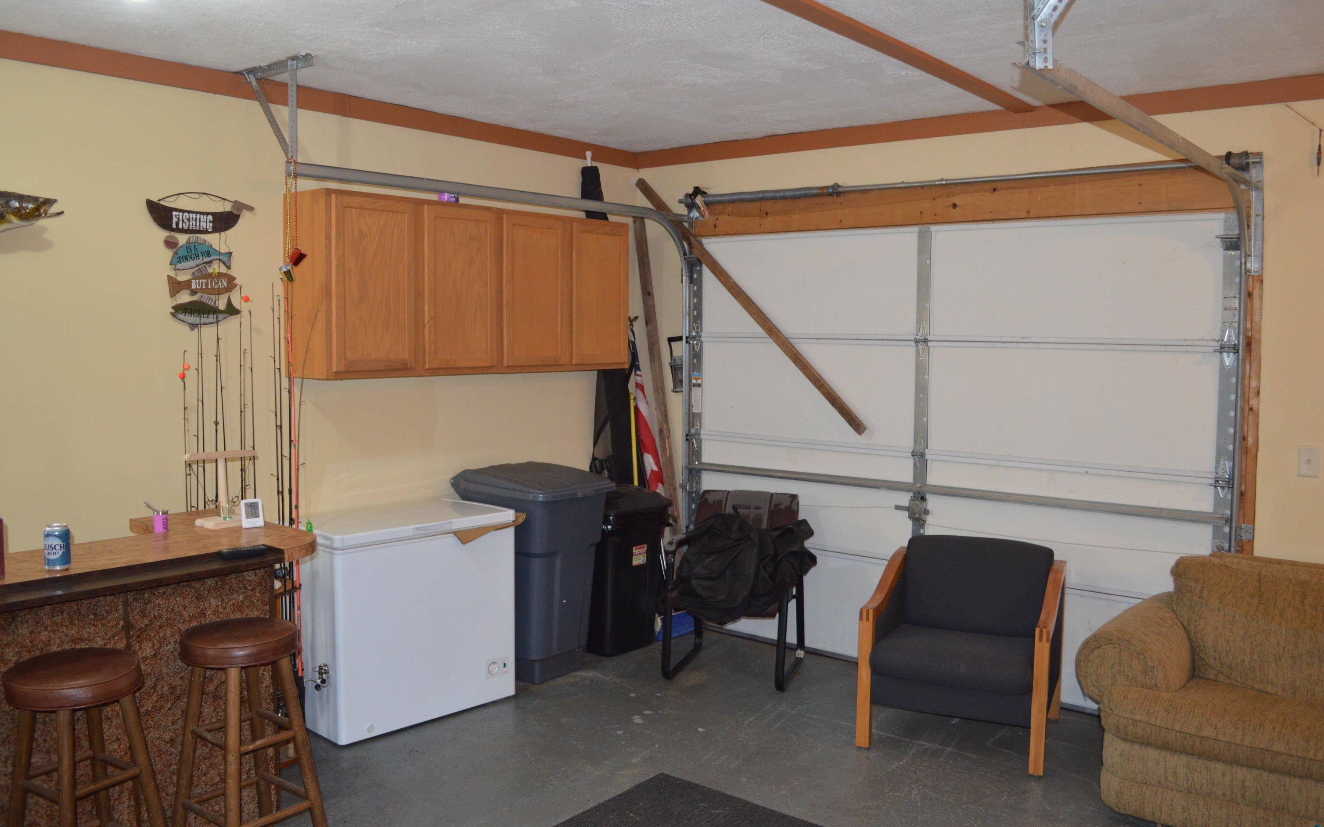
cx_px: 656
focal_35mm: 28
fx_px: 1010
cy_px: 399
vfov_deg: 44.5
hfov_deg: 66.5
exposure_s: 1/60
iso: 900
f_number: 3.5
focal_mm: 18
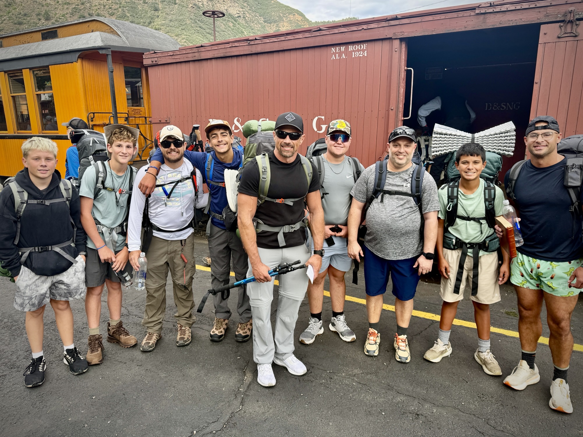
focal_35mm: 24
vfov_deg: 56.8
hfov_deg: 71.6
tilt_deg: -10.5
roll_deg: -0.7
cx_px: 292
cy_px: 218
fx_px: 404
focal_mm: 6.76
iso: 80
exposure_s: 1/294
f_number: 1.78
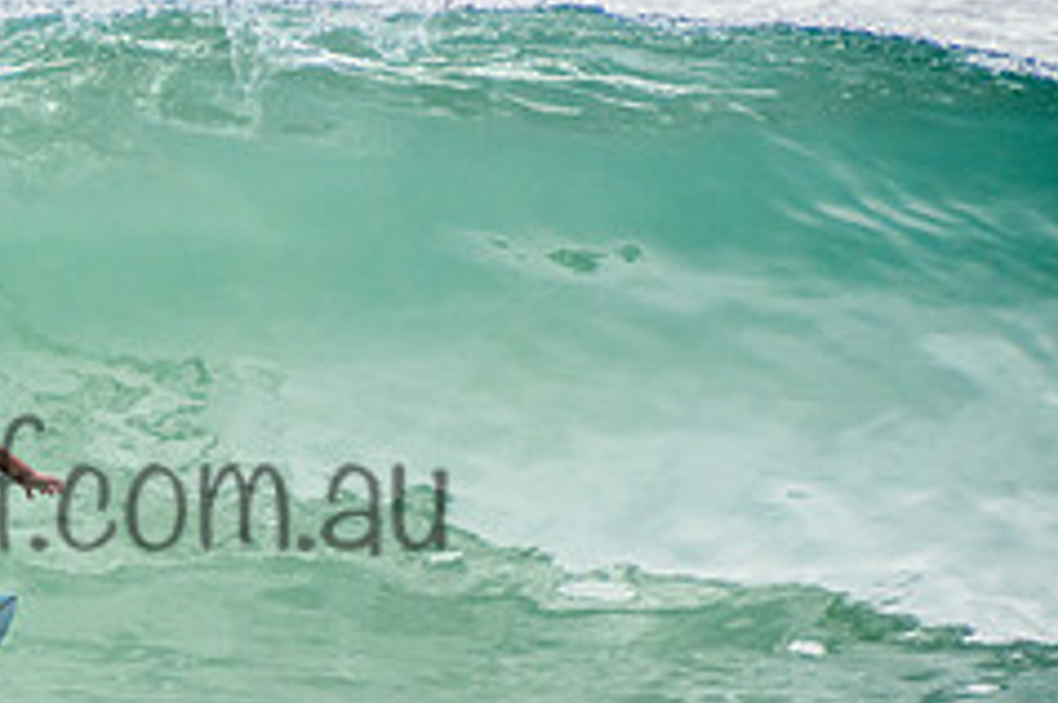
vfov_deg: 0.9
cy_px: 447
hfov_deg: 1.4
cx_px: -22
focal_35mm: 1465
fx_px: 42996
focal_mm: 400
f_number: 5.6
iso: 450
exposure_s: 1/2000
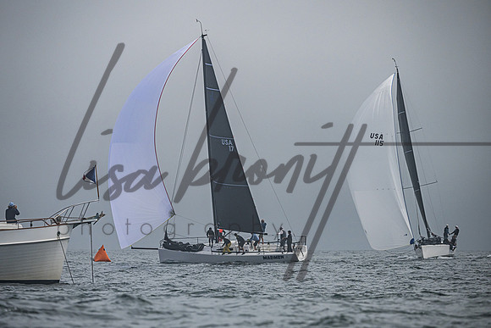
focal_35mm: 284
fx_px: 3875
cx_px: 229
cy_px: 159
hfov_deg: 7.3
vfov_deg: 4.8
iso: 320
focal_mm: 240
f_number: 5.6
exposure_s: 1/8000
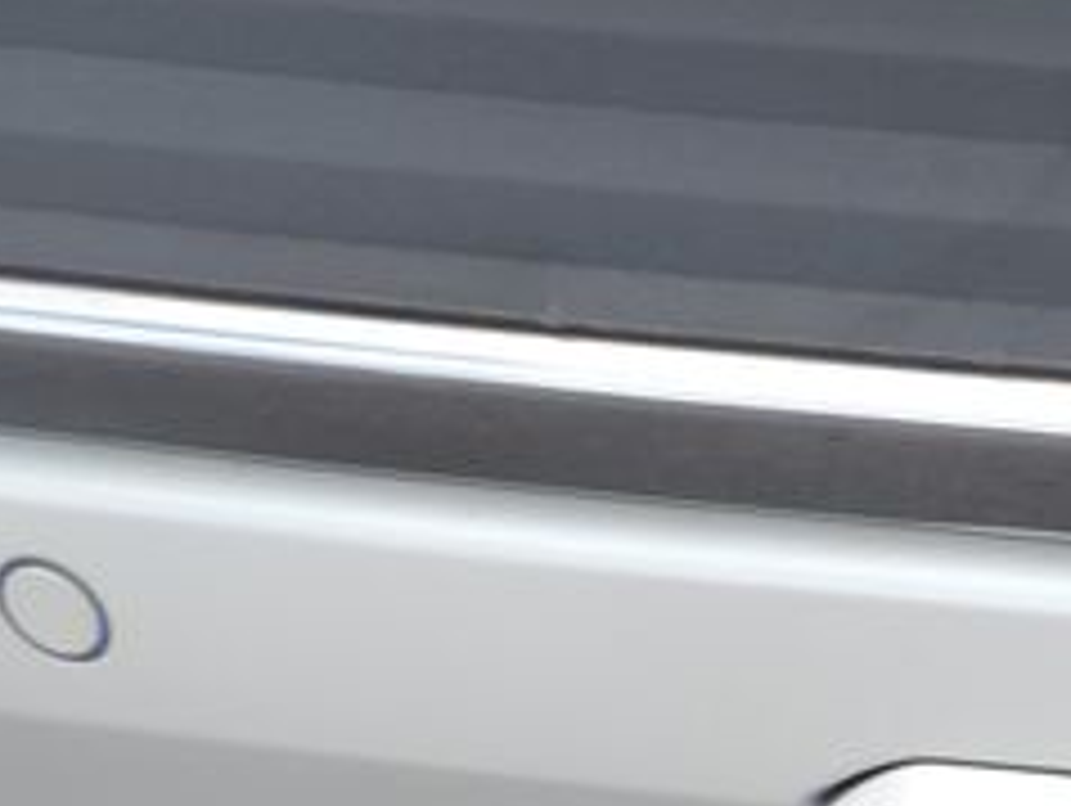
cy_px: 1315
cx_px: 2484
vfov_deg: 11.0
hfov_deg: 12.4
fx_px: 3995
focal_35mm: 129
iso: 80
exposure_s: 1/400
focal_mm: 4.3
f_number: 3
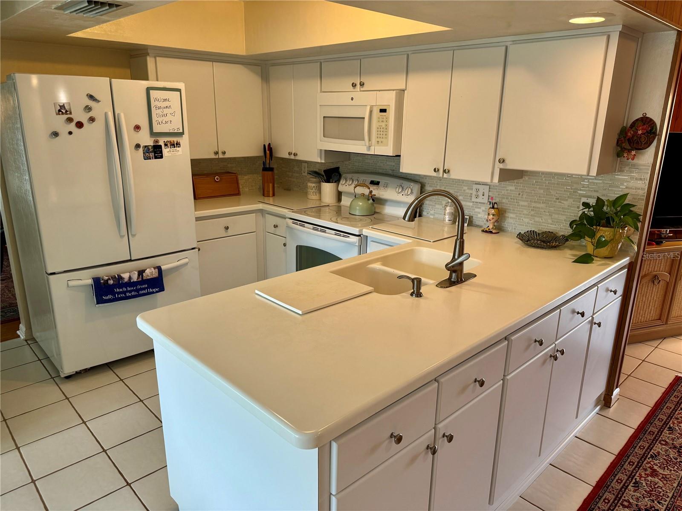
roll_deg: -1.3
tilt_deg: -14.4
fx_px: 473
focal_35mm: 24
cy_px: 256
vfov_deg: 56.8
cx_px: 341
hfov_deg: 71.6
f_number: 1.78
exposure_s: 1/120
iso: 160
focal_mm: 6.76
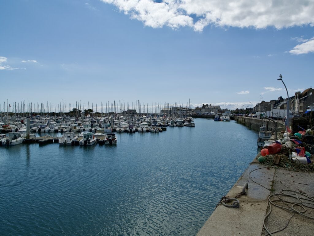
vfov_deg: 53.1
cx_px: 157
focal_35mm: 26
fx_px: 236
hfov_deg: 67.3
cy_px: 118
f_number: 7.1
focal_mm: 13
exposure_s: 1/640
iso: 100
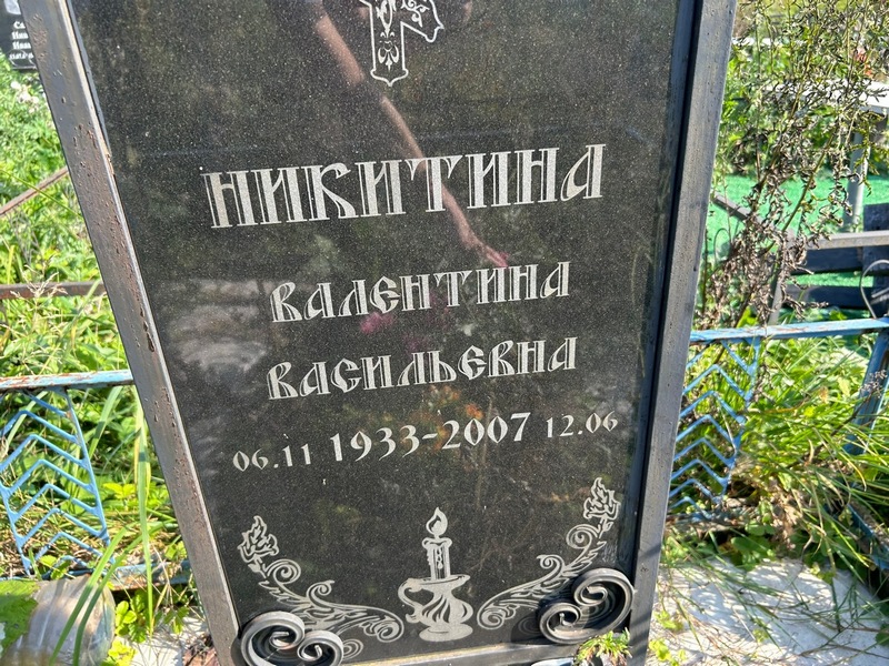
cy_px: 333
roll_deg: +0.5
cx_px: 444
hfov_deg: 67.3
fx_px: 668
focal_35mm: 26
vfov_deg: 53.1
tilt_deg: -24.8
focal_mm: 5.7
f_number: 1.5
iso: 50
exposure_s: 1/521
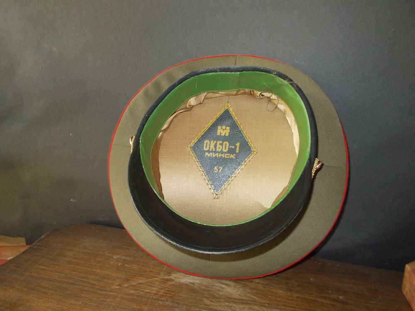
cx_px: 208
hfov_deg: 67.3
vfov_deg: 53.1
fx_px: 312
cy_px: 156
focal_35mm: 26
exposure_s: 1/25
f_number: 3.2
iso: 200
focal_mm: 4.6
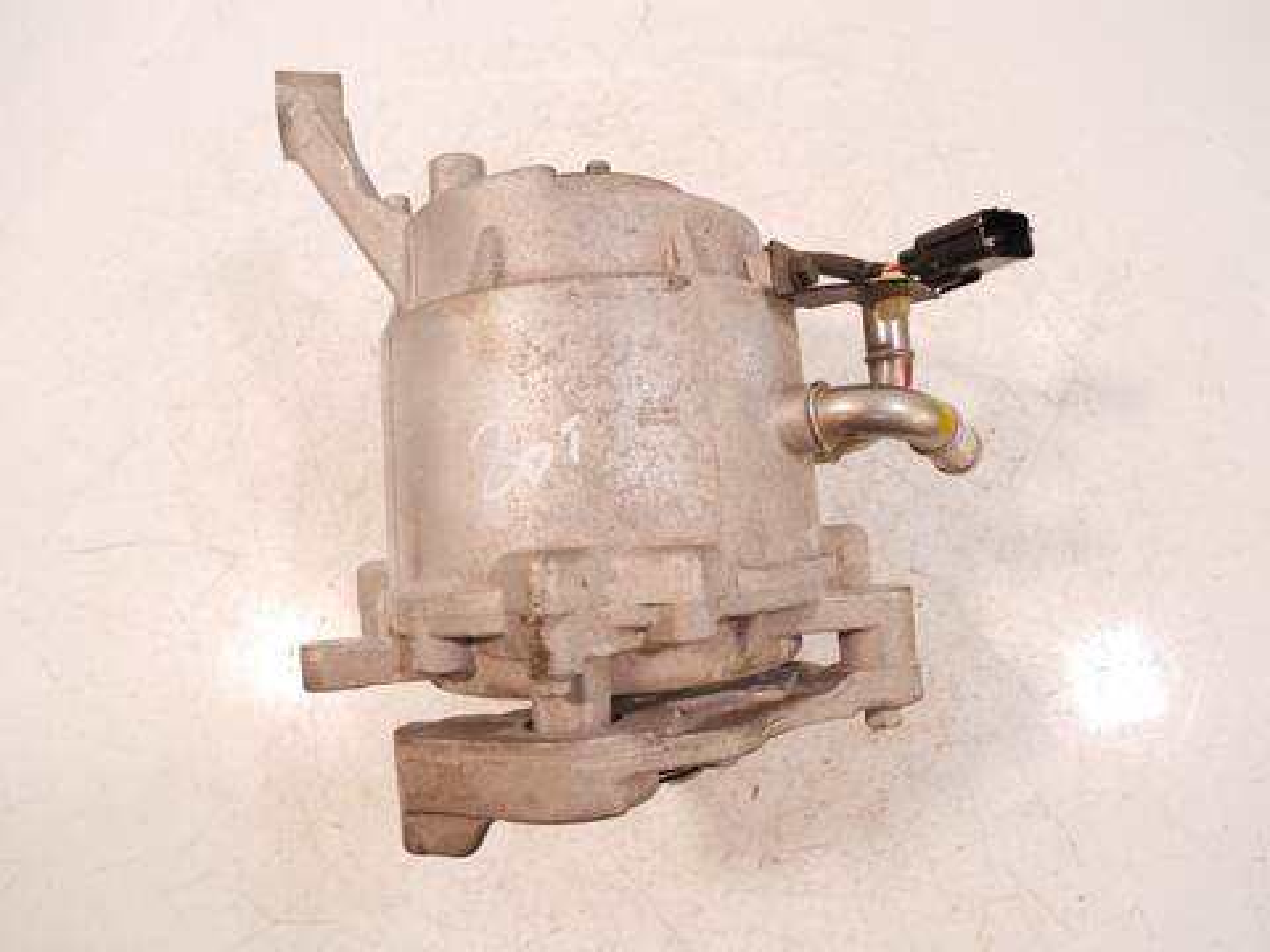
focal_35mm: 24
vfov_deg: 56.8
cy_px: 476
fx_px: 881
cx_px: 635
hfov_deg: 71.6
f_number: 3.5
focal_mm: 12
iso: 640
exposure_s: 1/60
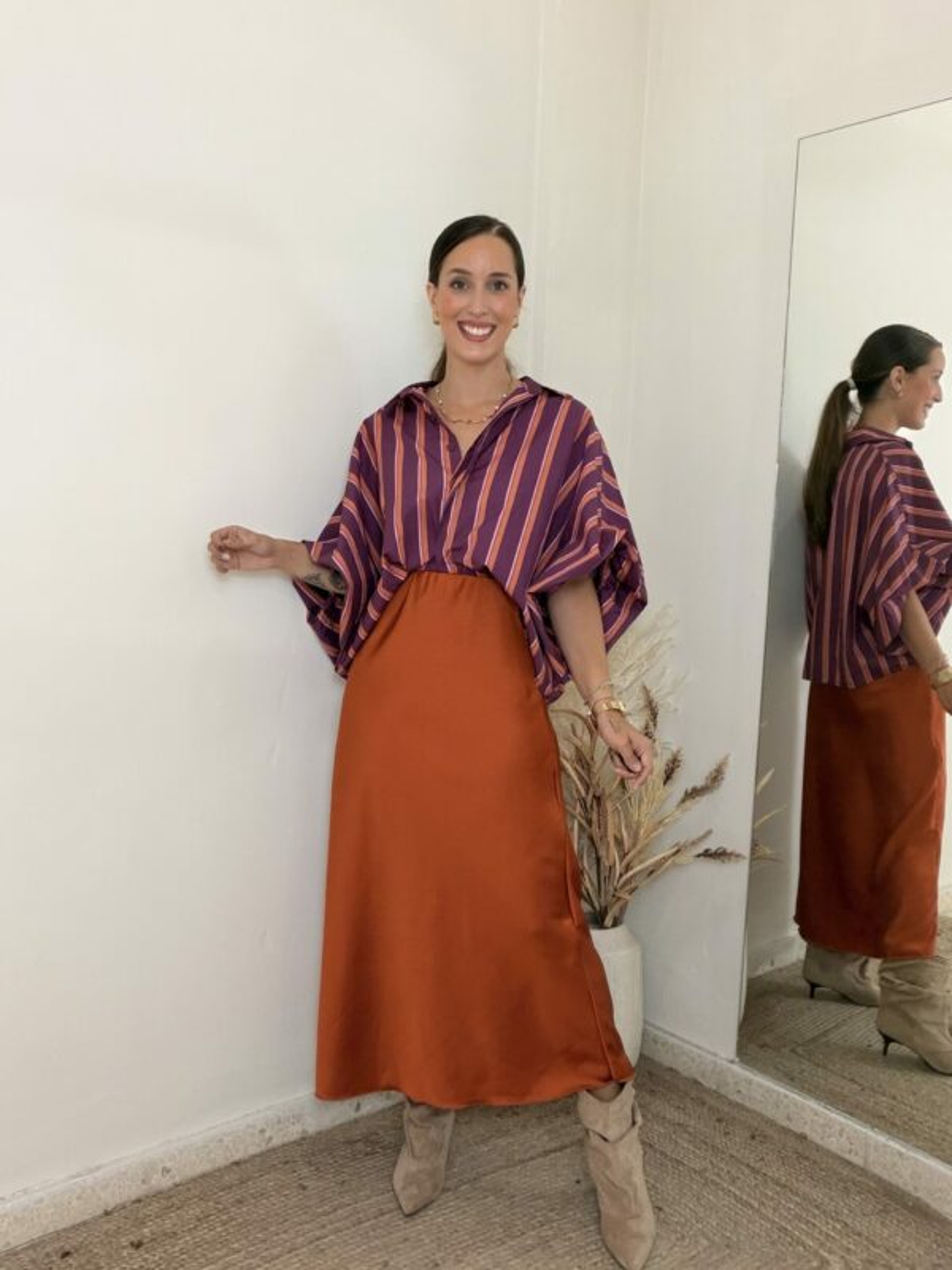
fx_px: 1100
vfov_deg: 60.0
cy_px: 635
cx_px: 476
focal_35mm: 30
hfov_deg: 46.8
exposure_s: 1/60
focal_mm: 2.71
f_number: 1.9
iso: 100
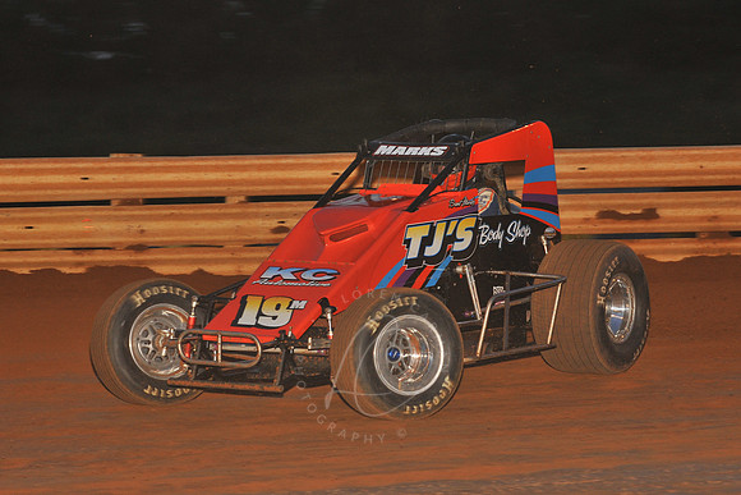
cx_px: 370
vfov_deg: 11.4
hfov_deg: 17.1
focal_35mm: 120
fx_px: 2470
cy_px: 248
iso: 1000
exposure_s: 1/320
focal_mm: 120
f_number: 7.1
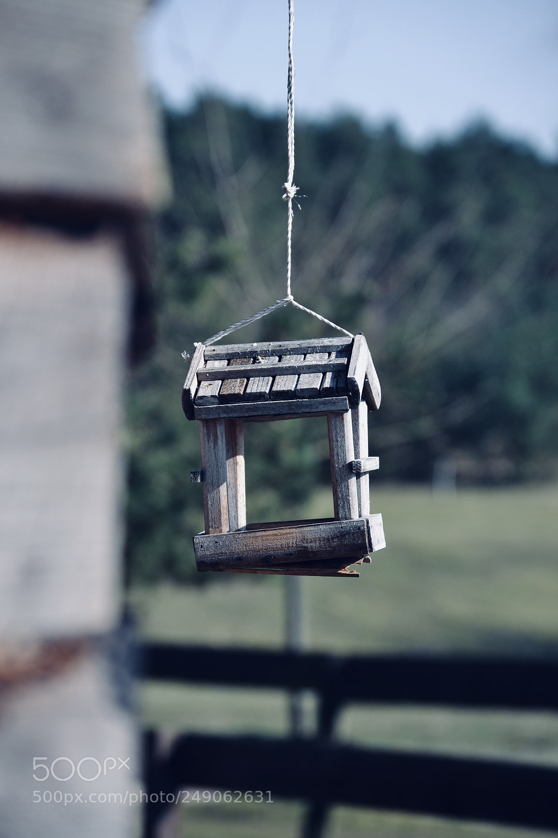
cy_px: 419
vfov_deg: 13.0
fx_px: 3663
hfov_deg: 8.7
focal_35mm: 158
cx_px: 279
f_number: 5.6
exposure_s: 1/500
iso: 125
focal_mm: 105
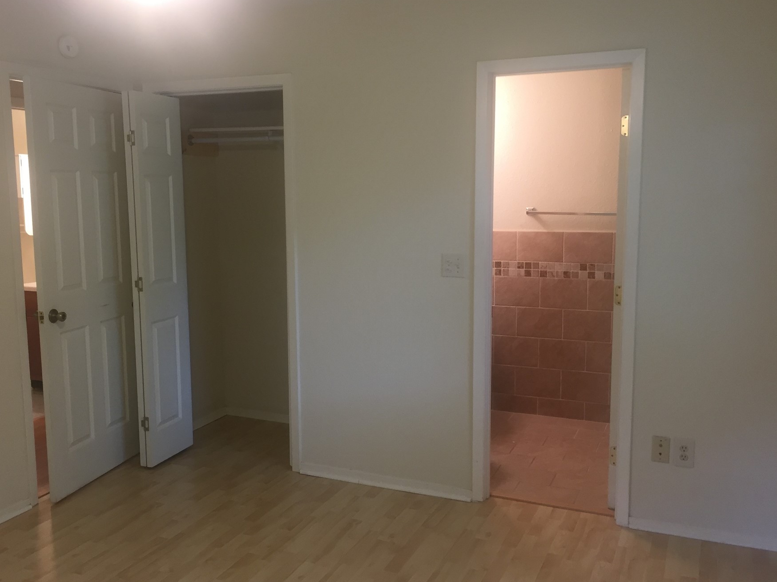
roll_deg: -1.2
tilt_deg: -8.1
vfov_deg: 41.8
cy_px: 288
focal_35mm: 34
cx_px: 362
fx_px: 763
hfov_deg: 53.9
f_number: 2.2
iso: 64
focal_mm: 4.15
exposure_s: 1/30
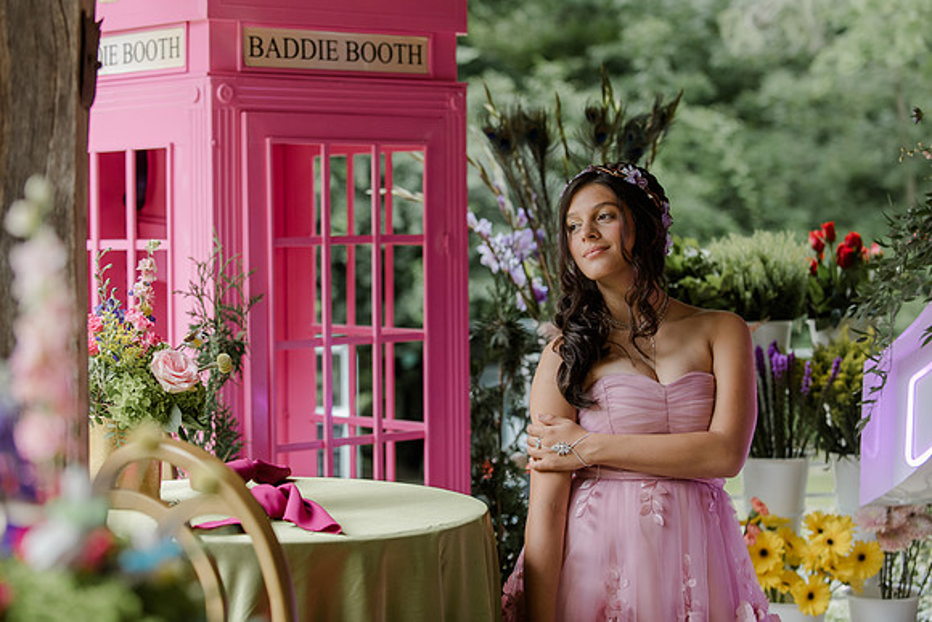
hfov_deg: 23.5
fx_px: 2237
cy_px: 281
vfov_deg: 15.8
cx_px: 447
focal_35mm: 86
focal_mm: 78
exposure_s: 1/200
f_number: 3.2
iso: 640
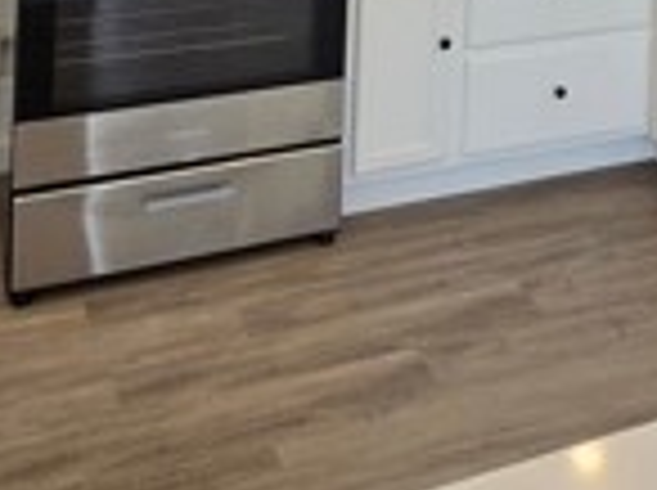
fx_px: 1080
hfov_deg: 33.4
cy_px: -355
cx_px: 464
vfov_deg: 19.9
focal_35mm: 57
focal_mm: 2.2
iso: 50
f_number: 1.9
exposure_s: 1/120
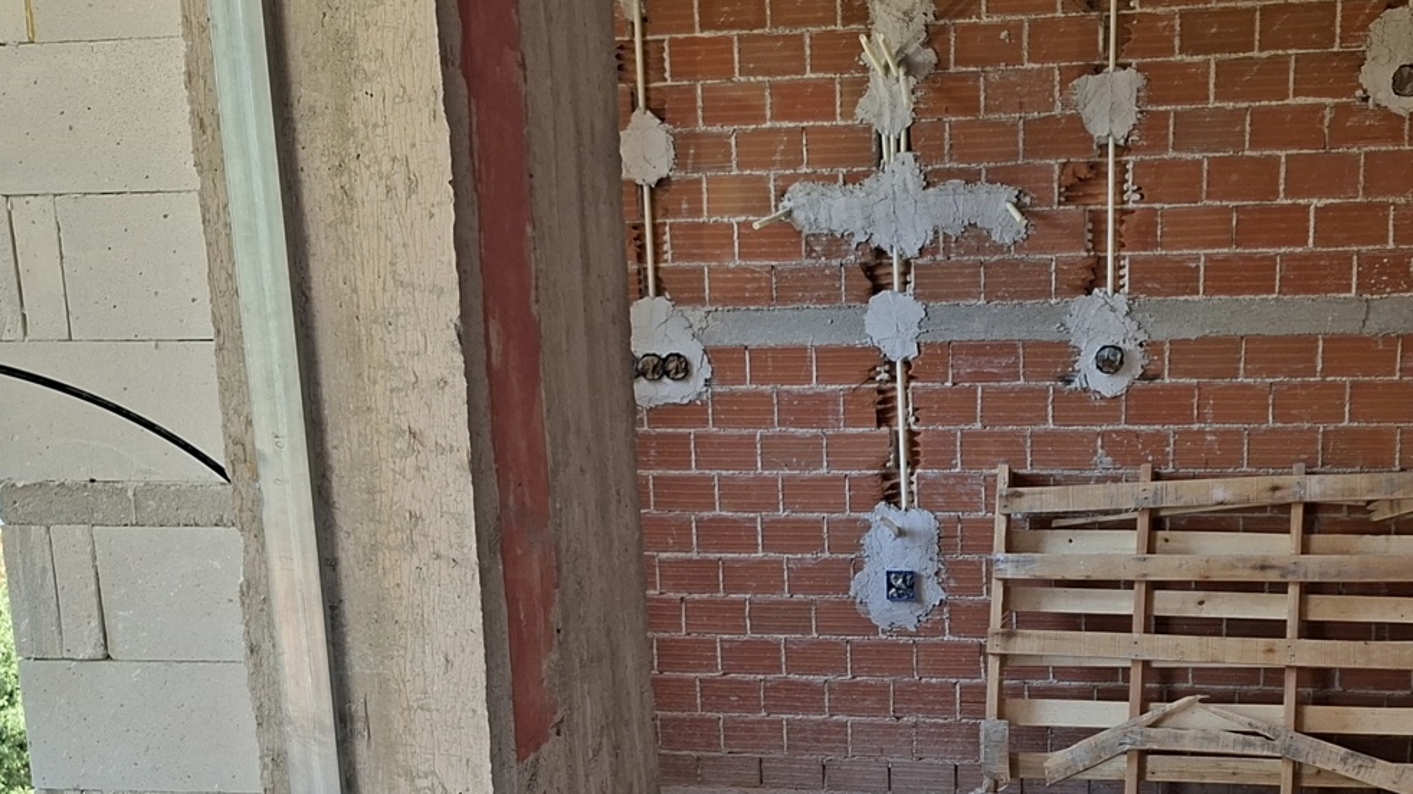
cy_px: 732
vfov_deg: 23.7
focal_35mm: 49
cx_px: 907
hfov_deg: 41.7
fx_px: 1836
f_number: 1.8
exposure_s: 1/202
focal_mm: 5.54
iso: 50
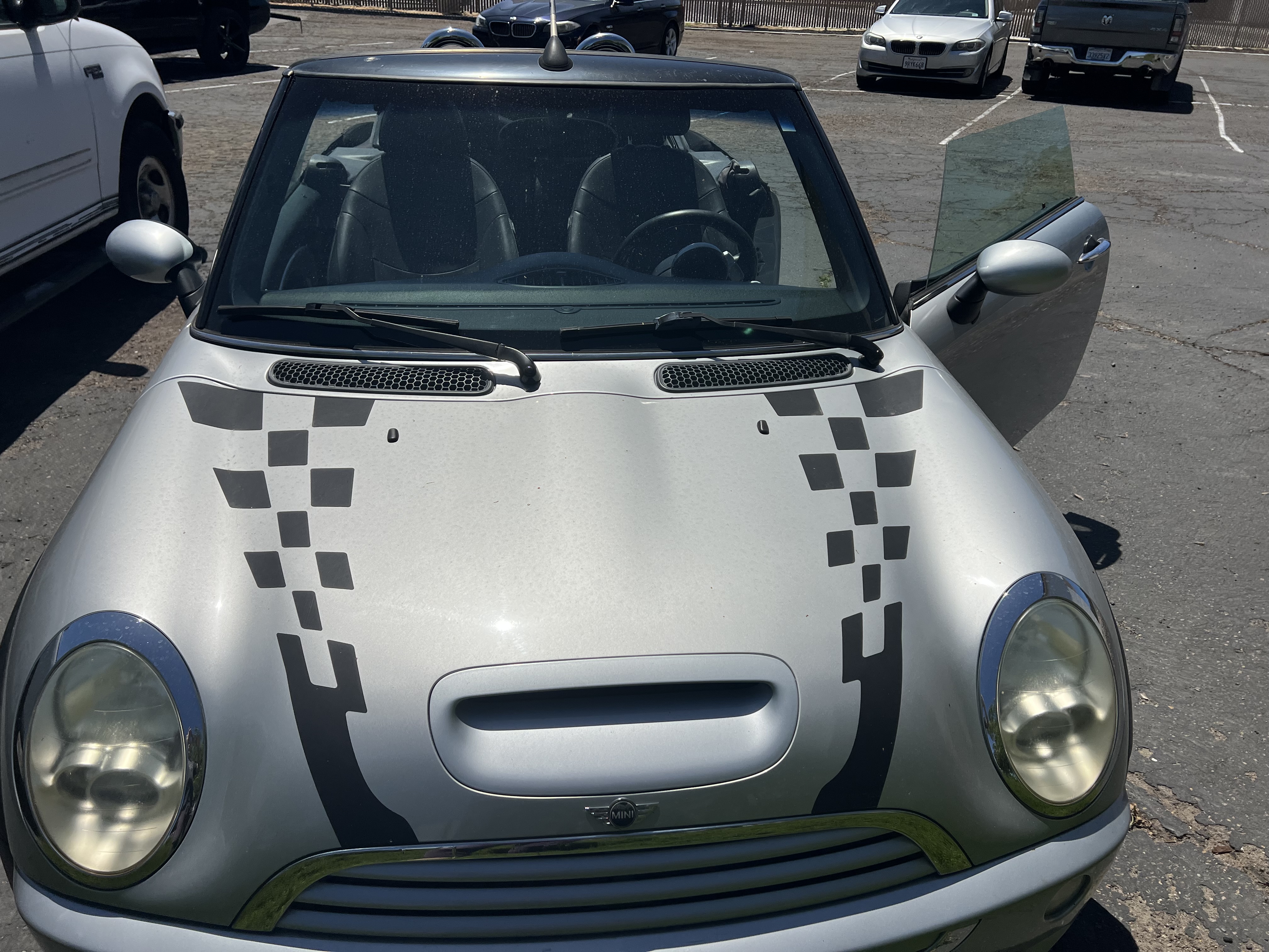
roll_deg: -3.1
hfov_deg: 67.3
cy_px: 476
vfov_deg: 53.1
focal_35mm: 26
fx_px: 953
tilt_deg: -29.0
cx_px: 634
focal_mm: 5.7
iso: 50
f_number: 1.5
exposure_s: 1/14286
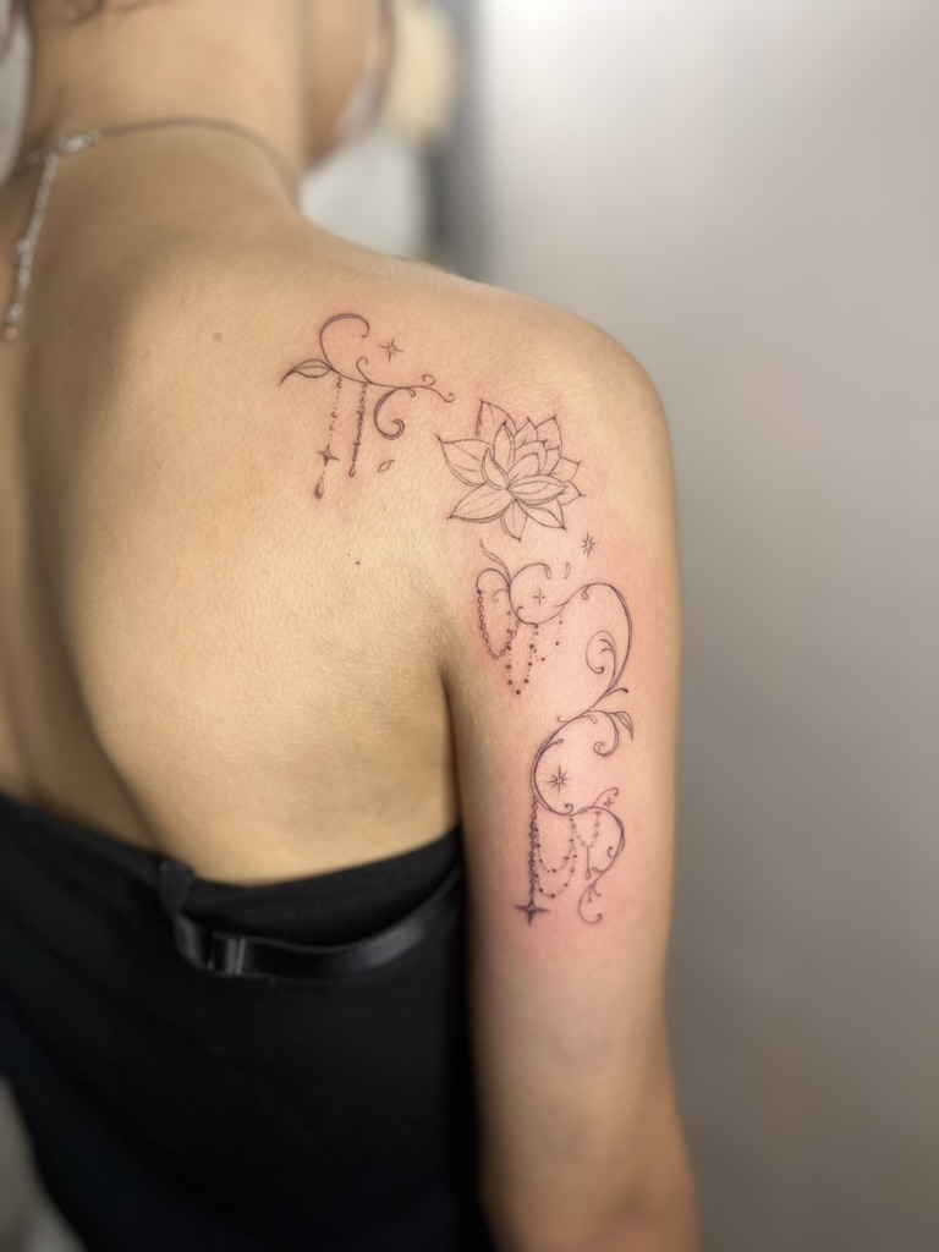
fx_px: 868
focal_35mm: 24
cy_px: 626
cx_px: 470
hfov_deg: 56.8
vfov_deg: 71.6
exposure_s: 1/100
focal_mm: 6.86
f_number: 1.78
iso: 80
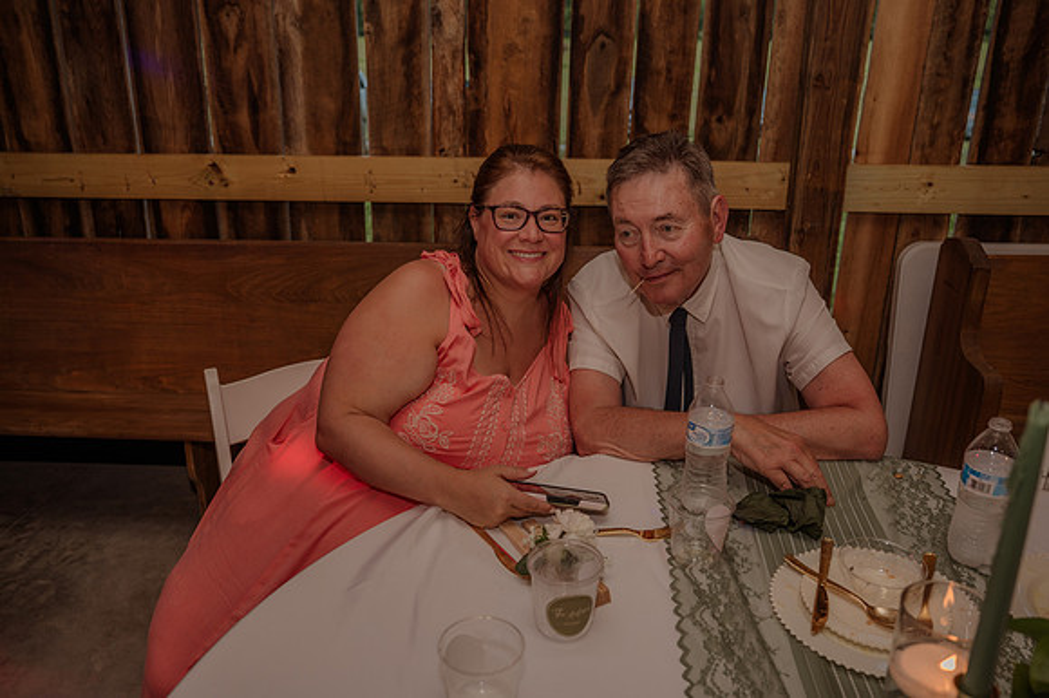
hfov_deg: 62.0
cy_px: 349
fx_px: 874
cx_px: 524
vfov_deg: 43.6
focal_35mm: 30
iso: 320
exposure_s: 1/80
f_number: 4
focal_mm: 30
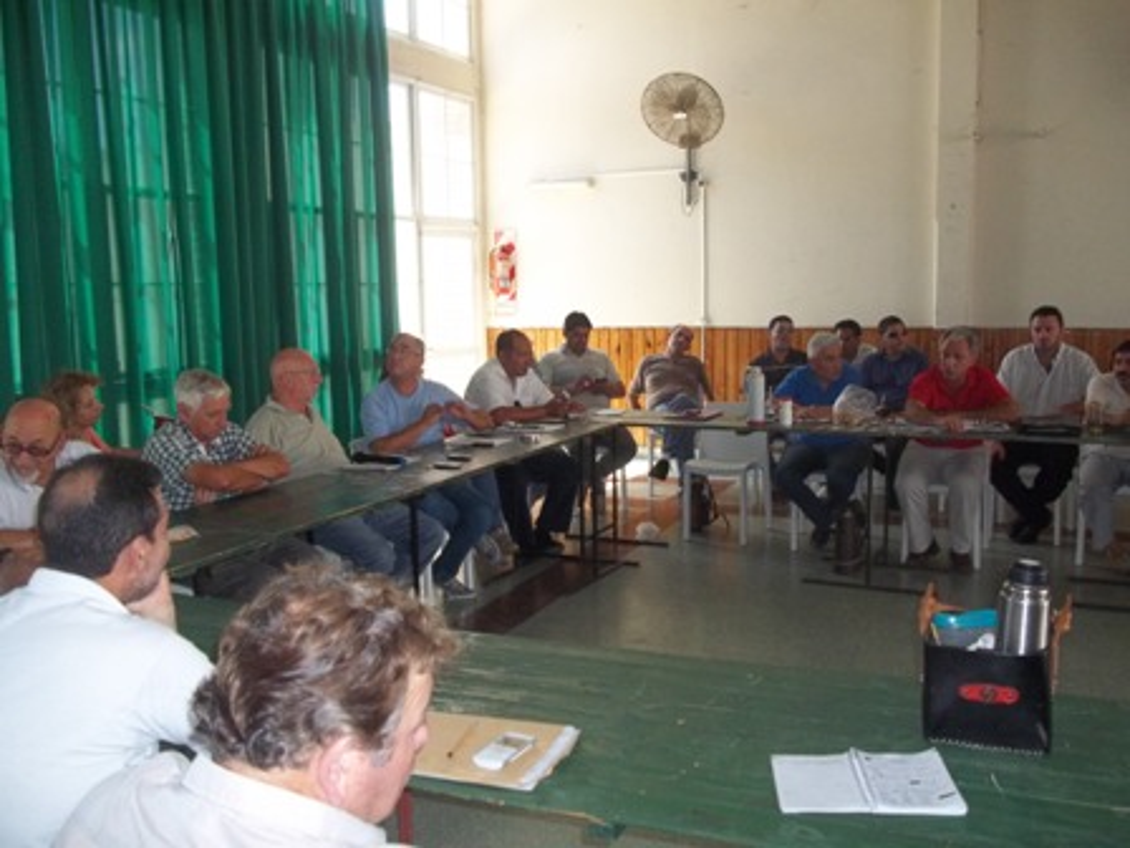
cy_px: 424
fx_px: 1045
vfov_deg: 44.2
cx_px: 565
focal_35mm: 32
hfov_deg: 56.8
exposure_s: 1/80
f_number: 2.9
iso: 160
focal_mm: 5.7
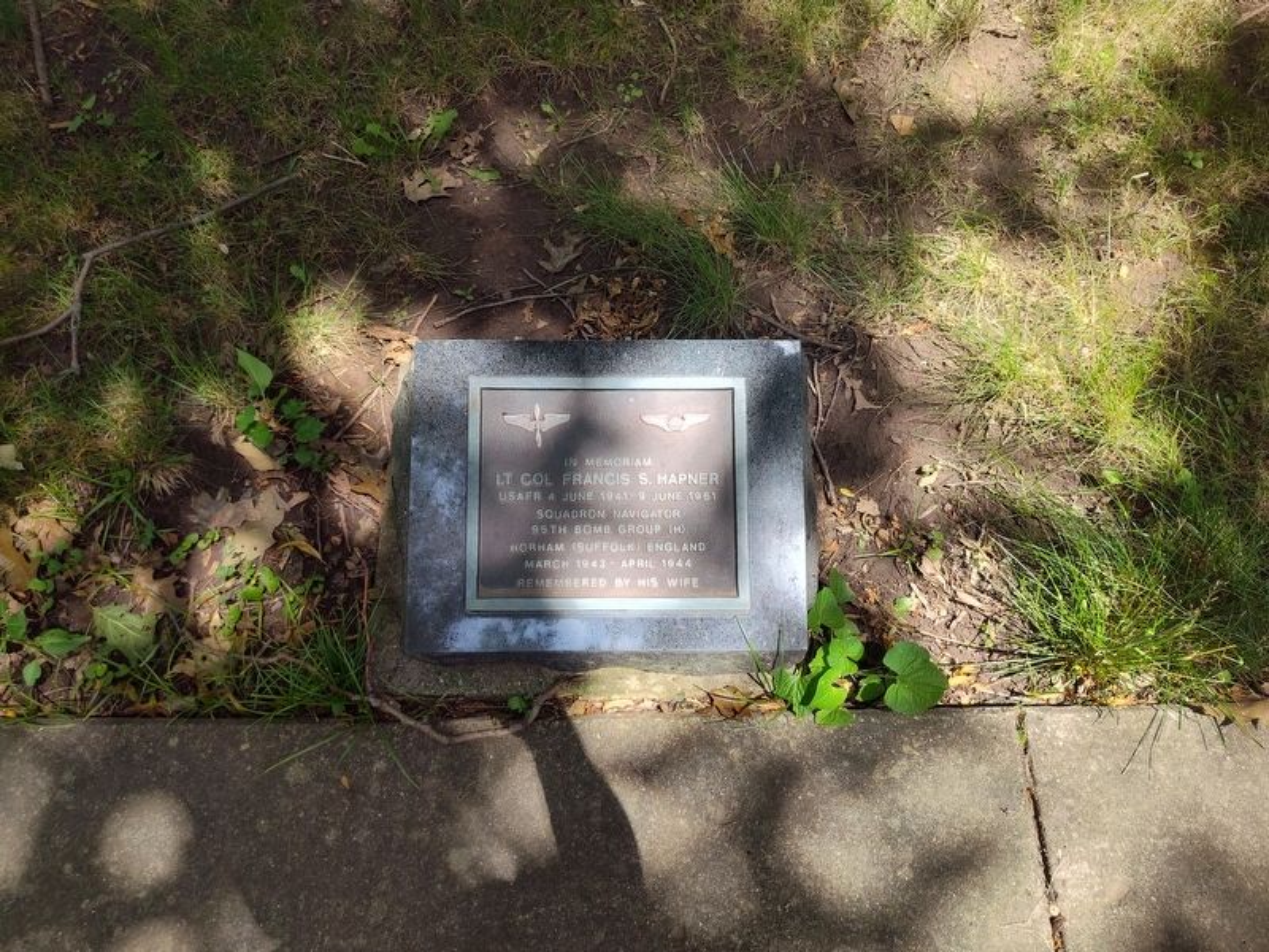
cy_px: 476
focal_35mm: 23
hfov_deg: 73.9
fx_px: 843
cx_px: 634
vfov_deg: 58.9
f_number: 1.8
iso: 100
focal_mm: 5.56
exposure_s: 1/423
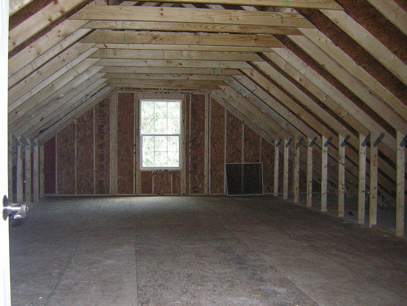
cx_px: 204
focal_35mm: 36
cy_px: 153
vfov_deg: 39.7
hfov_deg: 51.4
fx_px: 423
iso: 192
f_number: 2.6
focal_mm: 4.7
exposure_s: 1/60.1
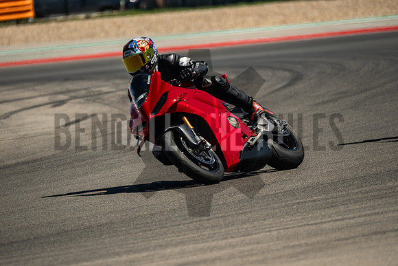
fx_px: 6635
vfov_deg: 2.3
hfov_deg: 3.4
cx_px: 199
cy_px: 133
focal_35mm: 600
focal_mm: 400
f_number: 5.6
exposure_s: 1/1600
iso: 640
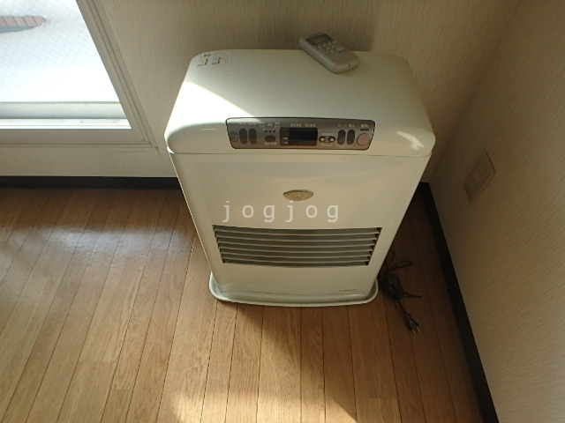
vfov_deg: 63.4
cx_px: 282
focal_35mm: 21
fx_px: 343
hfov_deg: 79.0
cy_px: 212
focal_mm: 3.7
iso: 125
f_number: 3.5
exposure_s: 1/125
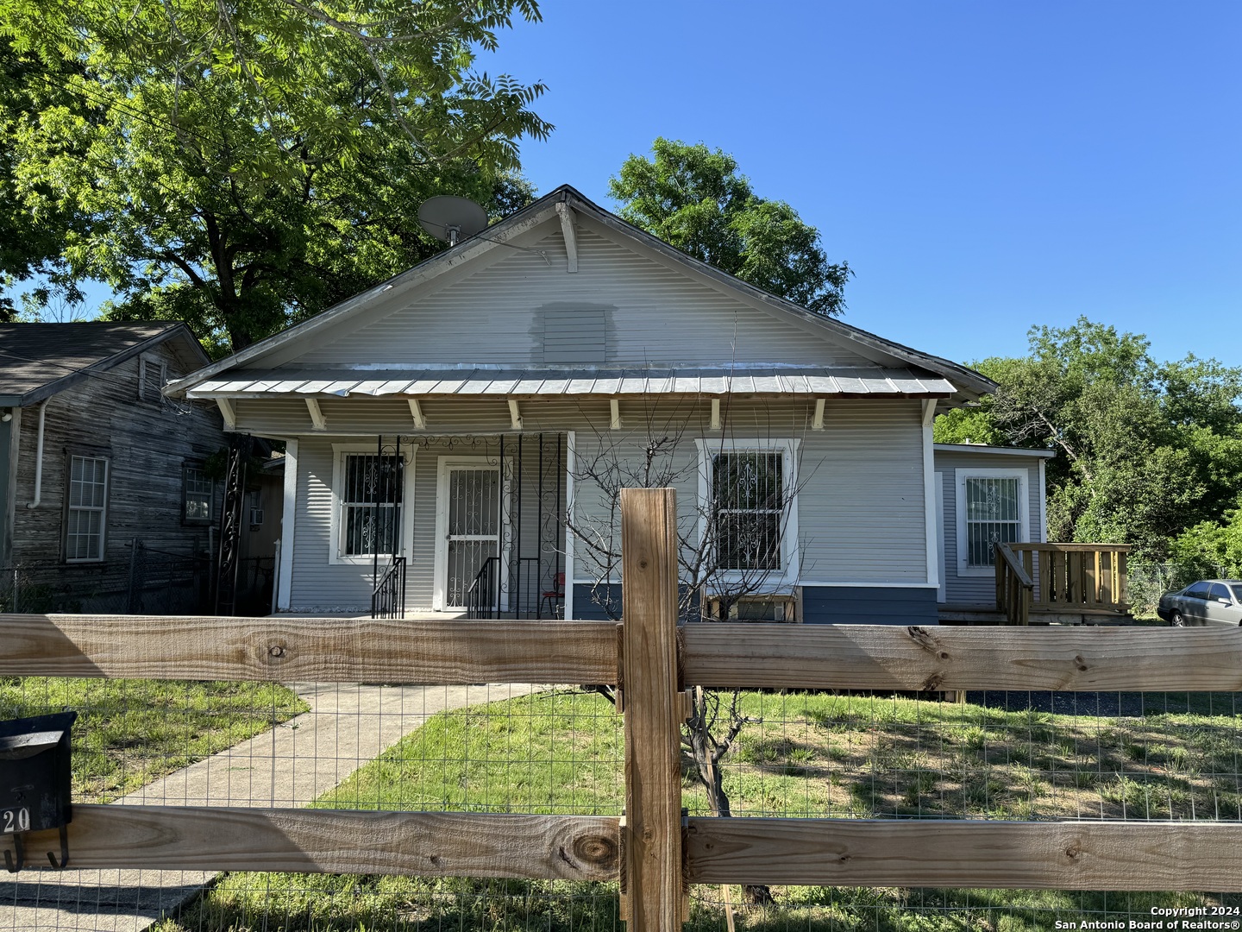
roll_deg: -1.7
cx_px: 621
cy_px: 466
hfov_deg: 71.6
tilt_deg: +4.4
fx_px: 861
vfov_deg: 56.8
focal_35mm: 24
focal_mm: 6.86
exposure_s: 1/1678
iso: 80
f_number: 1.78
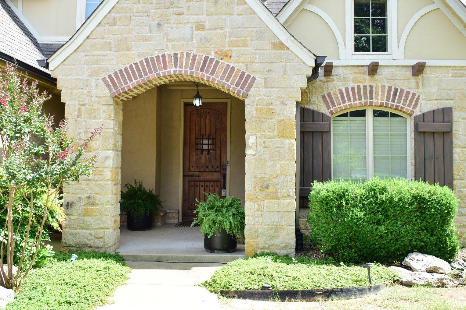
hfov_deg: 53.1
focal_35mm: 36
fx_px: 466
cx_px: 228
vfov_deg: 36.8
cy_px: 134
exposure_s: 1/125
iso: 125
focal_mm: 18
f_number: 5.6
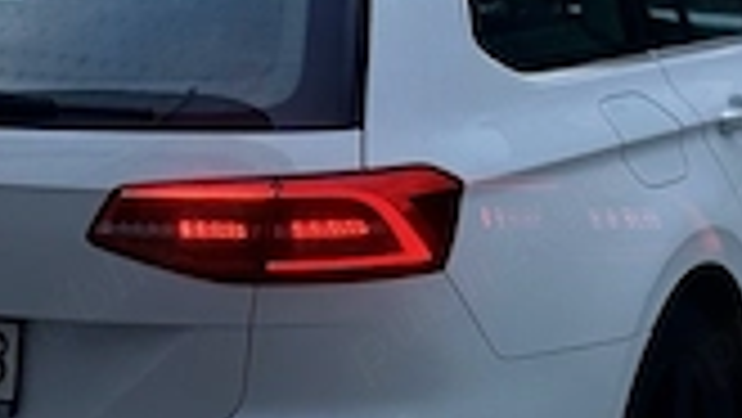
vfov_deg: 9.5
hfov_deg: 16.8
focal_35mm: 127
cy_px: -31
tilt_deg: -6.6
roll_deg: -0.4
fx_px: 2500
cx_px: 580
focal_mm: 6.76
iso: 100
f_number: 1.78
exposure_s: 1/70
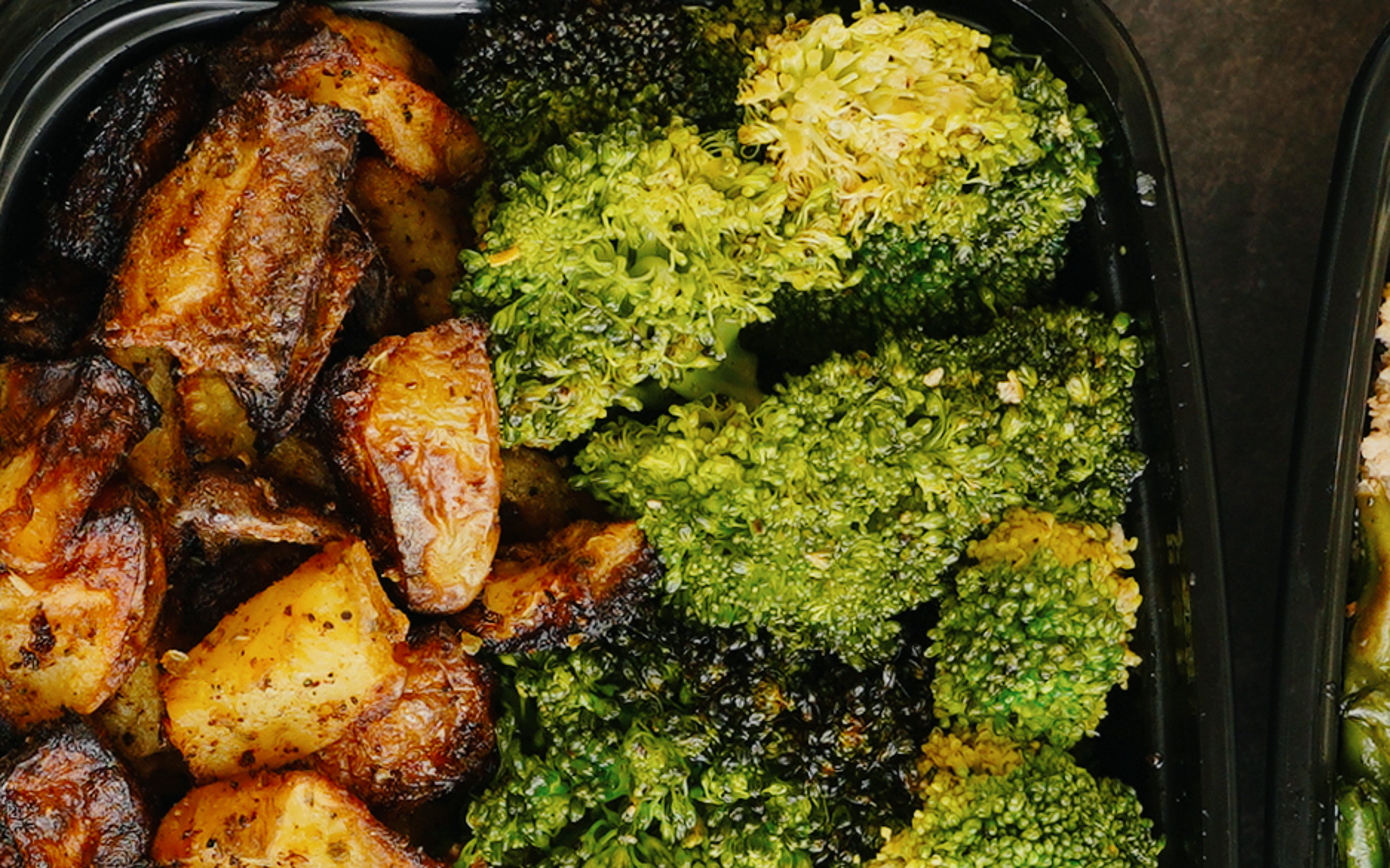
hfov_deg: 13.3
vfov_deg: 8.3
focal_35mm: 157
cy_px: 1027
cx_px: 577
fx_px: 5946
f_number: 4
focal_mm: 32
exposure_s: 1/60
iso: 160
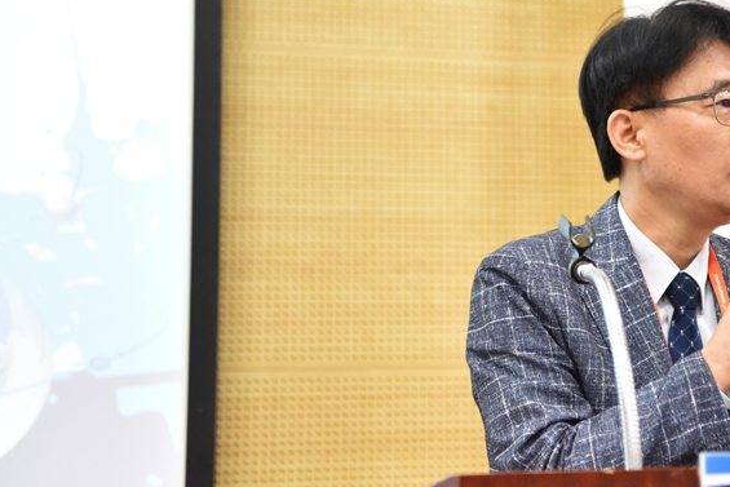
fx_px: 1866
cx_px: 641
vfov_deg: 14.8
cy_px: 135
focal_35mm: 92
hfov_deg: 21.7
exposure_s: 1/640
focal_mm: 52
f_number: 2.8
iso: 6400
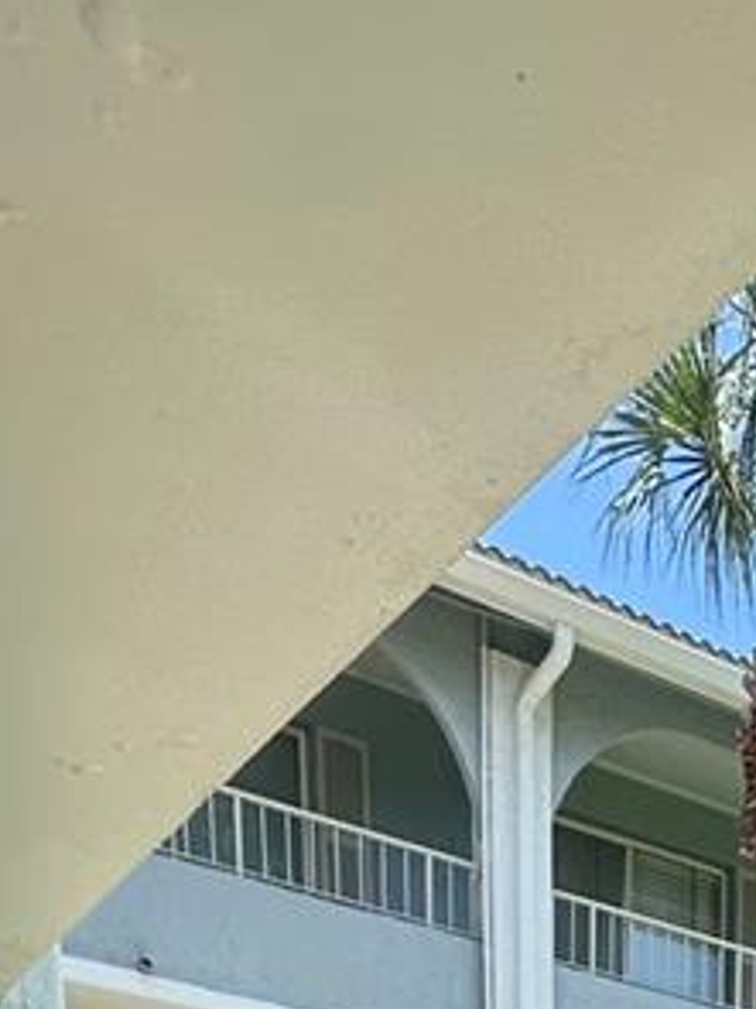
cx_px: 821
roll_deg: -2.5
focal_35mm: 57
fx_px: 1661
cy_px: 1929
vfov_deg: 20.3
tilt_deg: -14.4
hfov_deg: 24.1
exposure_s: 1/651
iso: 40
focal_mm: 2.22
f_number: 2.2
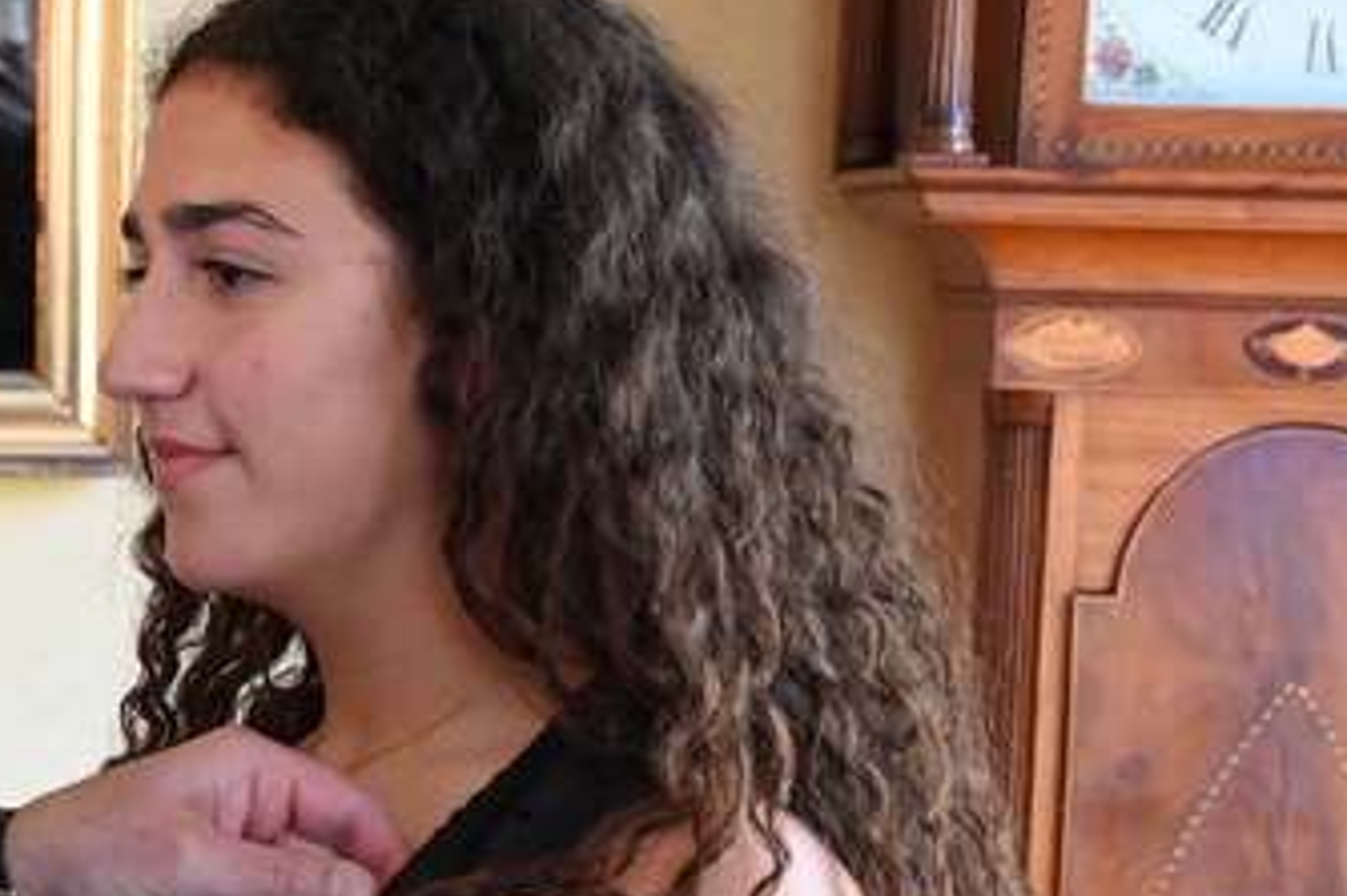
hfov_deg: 16.9
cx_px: -273
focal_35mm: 116
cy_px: 830
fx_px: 4338
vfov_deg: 11.7
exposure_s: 1/125
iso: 2200
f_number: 4
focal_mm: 38
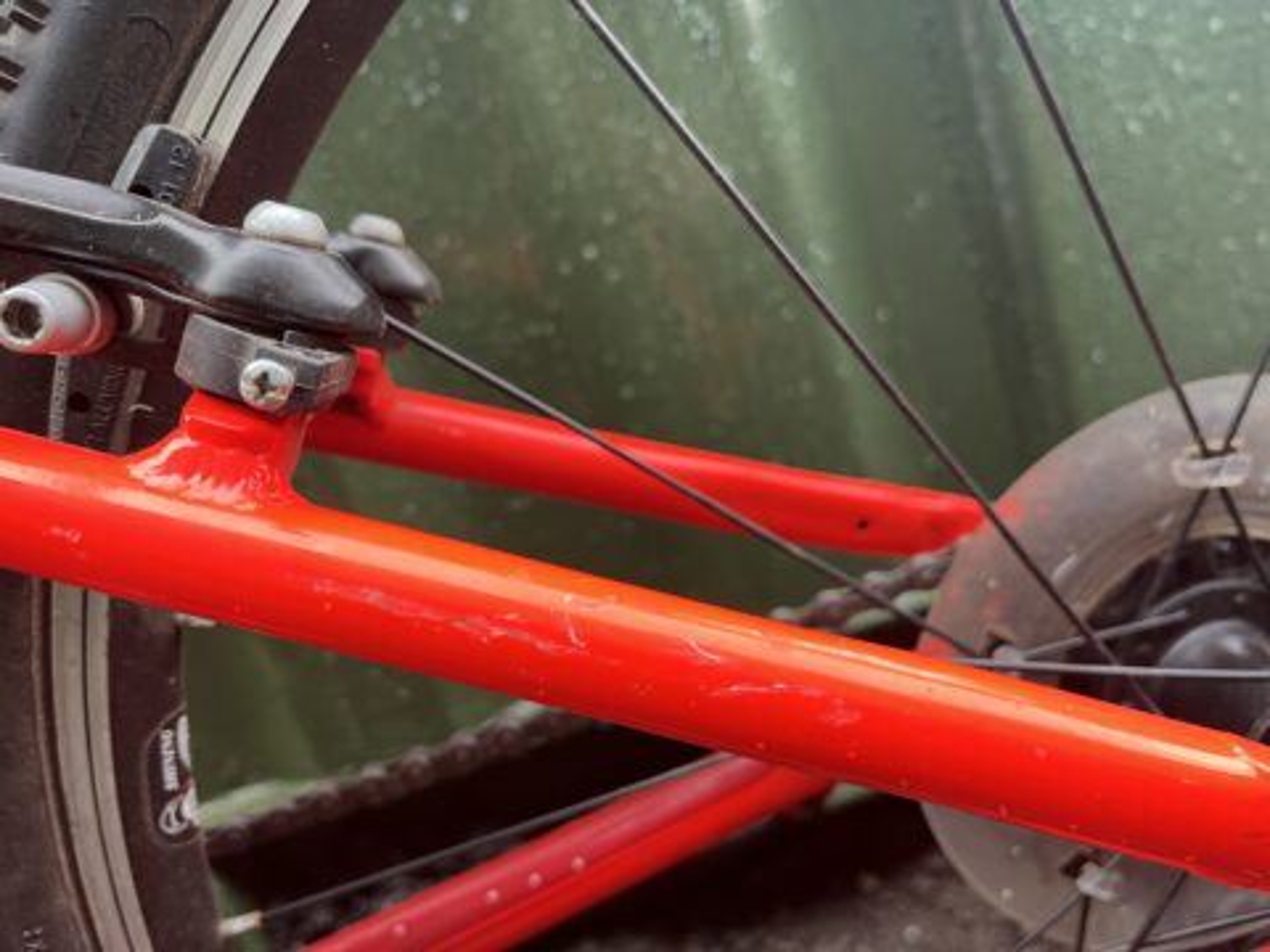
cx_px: 635
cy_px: 476
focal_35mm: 26
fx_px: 954
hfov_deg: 67.3
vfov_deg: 53.1
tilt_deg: -16.9
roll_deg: +19.2
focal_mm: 5.1
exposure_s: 1/92
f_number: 1.6
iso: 125
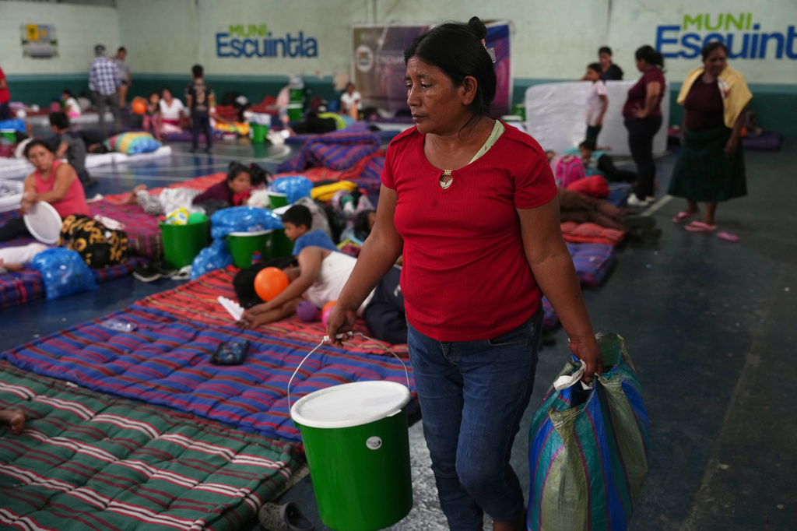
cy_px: 266
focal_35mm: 35
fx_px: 775
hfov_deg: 54.4
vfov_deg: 37.8
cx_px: 398
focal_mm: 35
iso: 800
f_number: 2.8
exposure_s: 1/125
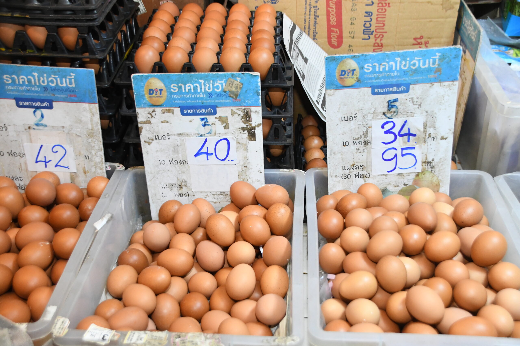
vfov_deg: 28.1
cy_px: 173
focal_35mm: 48
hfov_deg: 41.1
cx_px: 260
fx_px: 693
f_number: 4.5
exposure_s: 1/250
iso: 3200
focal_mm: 32
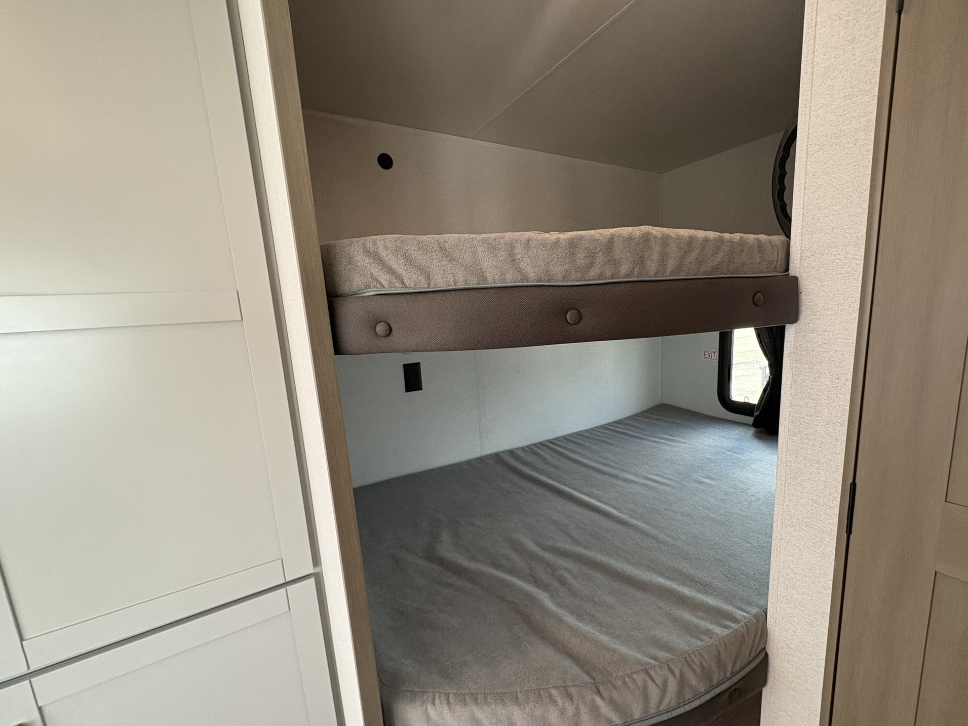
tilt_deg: -9.1
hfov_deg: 98.0
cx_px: 517
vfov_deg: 81.7
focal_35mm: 15
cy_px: 379
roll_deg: +2.4
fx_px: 420
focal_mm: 2.22
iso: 320
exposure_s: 1/55
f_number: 2.2
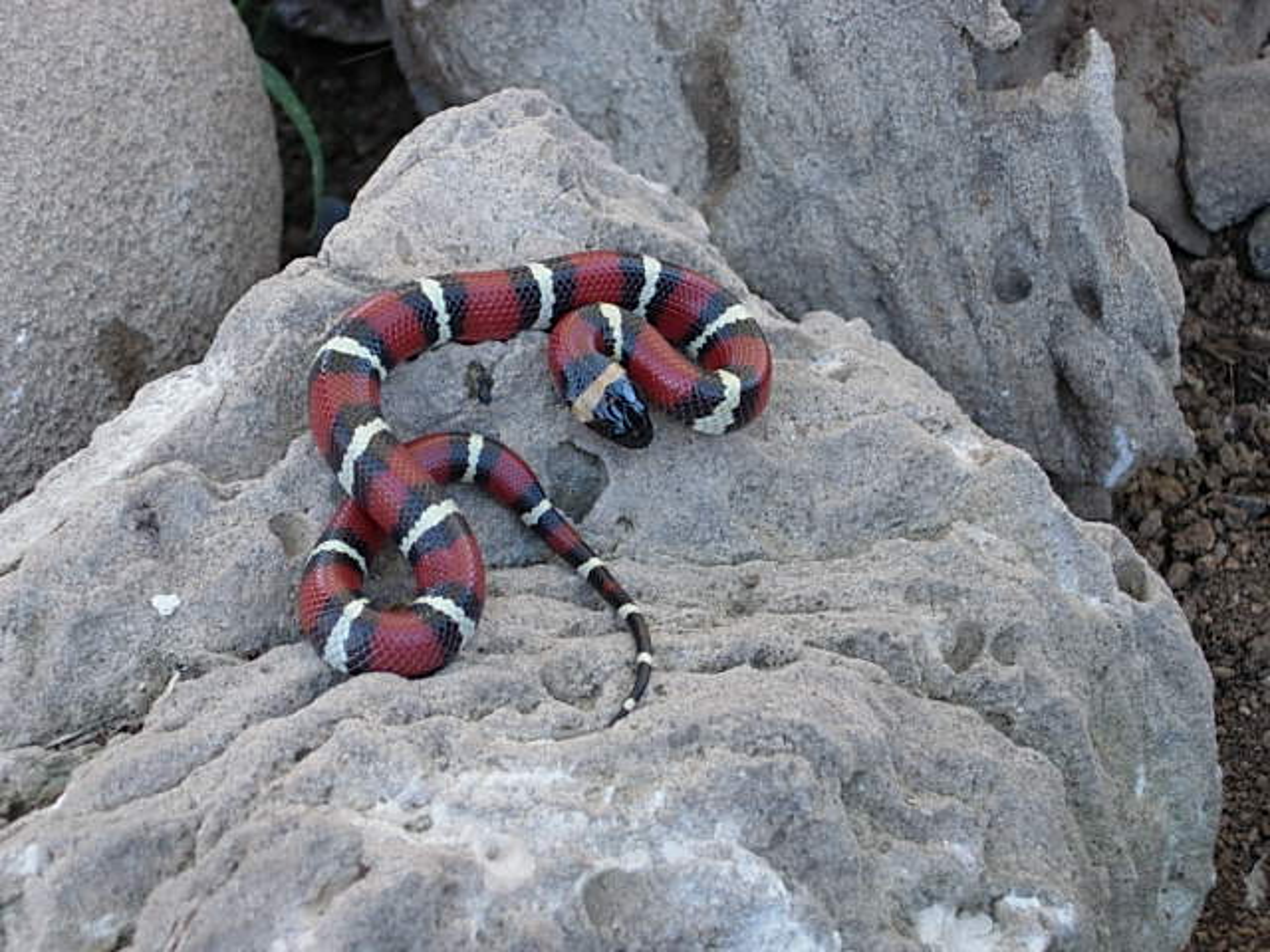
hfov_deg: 17.4
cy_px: 476
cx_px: 635
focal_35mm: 113
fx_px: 4146
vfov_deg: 13.1
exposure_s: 1/50.7
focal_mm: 23.4
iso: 64
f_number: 4.9
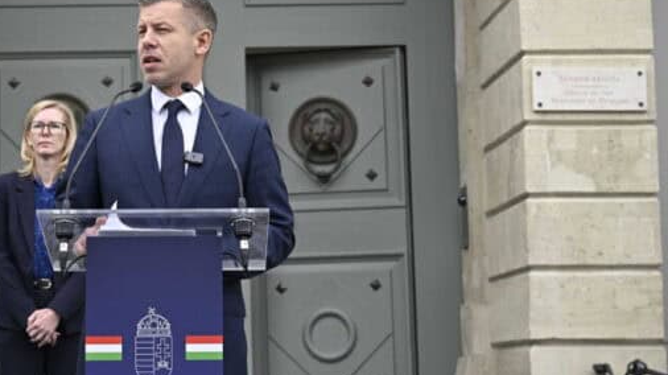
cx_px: 182
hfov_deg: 20.2
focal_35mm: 105
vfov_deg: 11.5
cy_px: 66
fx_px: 1859
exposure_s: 1/640
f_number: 5.6
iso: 400
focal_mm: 66
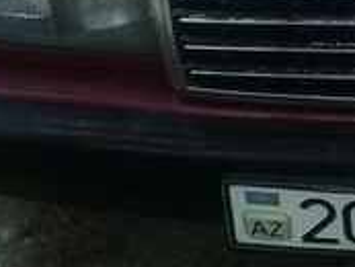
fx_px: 1211
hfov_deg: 15.9
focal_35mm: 118
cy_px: -145
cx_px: 456
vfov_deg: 12.0
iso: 50
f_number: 2.2
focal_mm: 3.3
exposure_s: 1/300
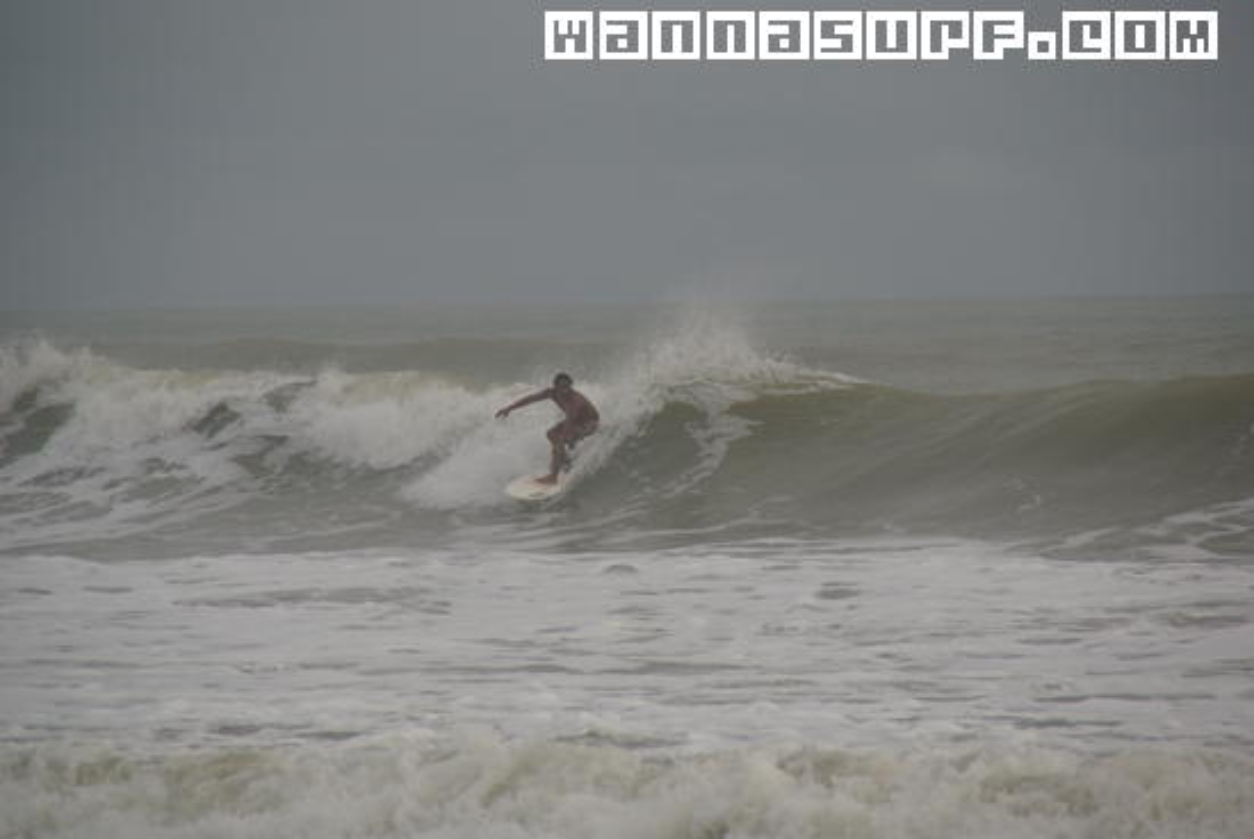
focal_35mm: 300
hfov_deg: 6.9
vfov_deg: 4.6
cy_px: 420
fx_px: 10461
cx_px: 627
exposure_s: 1/500
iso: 320
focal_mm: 200
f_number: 6.3
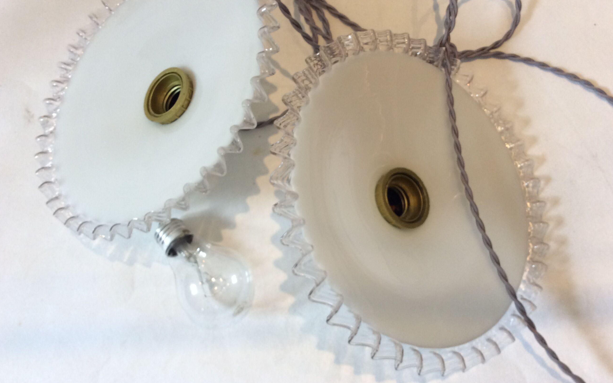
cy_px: 156
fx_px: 568
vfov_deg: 37.2
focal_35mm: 34
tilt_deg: -75.2
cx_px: 306
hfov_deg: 56.7
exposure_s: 1/25
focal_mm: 3.3
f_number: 2.4
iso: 80
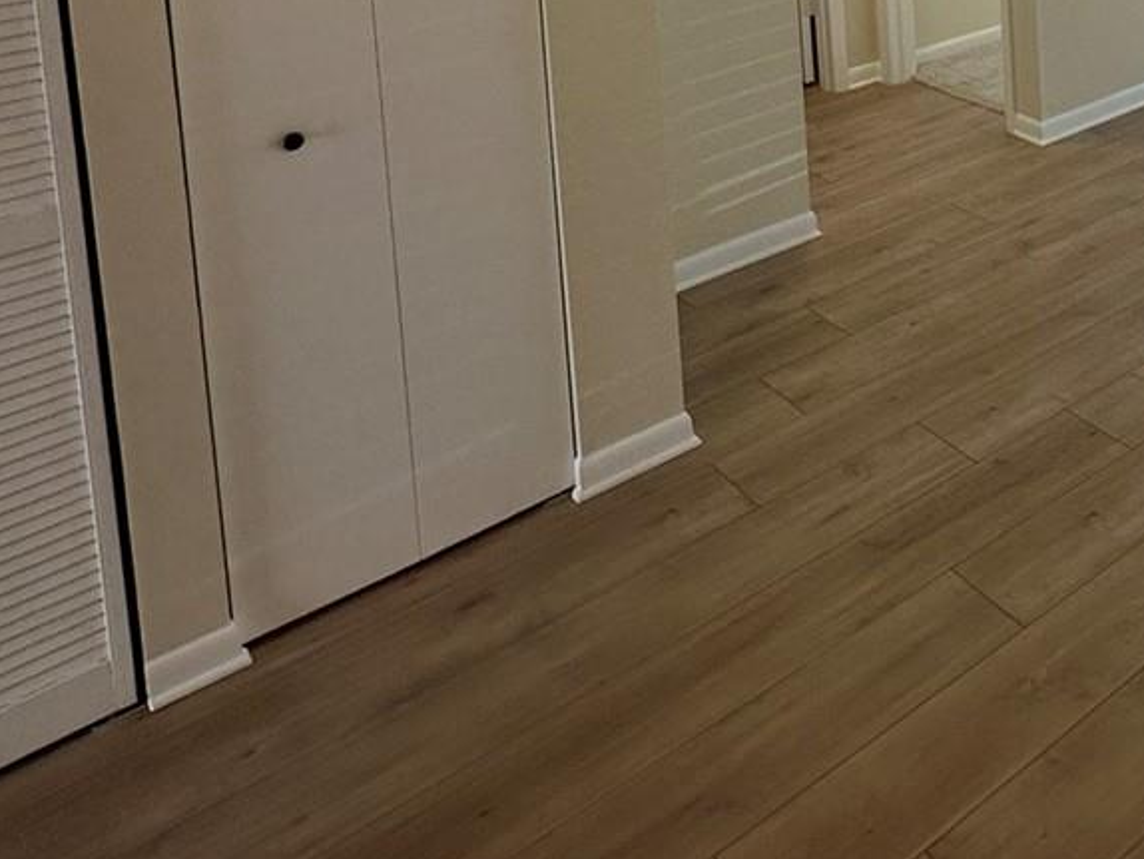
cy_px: -251
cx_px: 1206
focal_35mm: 39
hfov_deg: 40.3
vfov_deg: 29.7
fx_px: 1289
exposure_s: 1/149
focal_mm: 2.22
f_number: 2.2
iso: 40
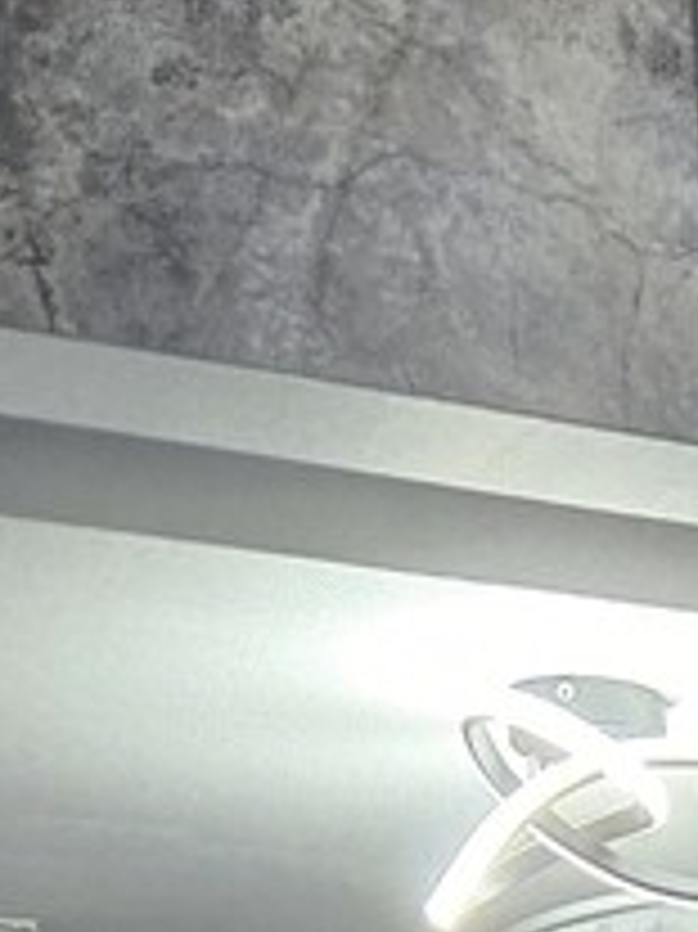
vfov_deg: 13.8
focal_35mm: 114
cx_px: 1423
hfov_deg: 11.6
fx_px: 3068
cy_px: 2040
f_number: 1.8
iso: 500
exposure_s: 1/120
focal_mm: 5.4
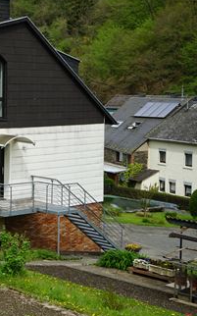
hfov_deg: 16.3
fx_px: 619
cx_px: -108
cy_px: 123
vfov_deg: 28.5
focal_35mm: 72
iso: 100
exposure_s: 1/100
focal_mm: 33
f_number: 10
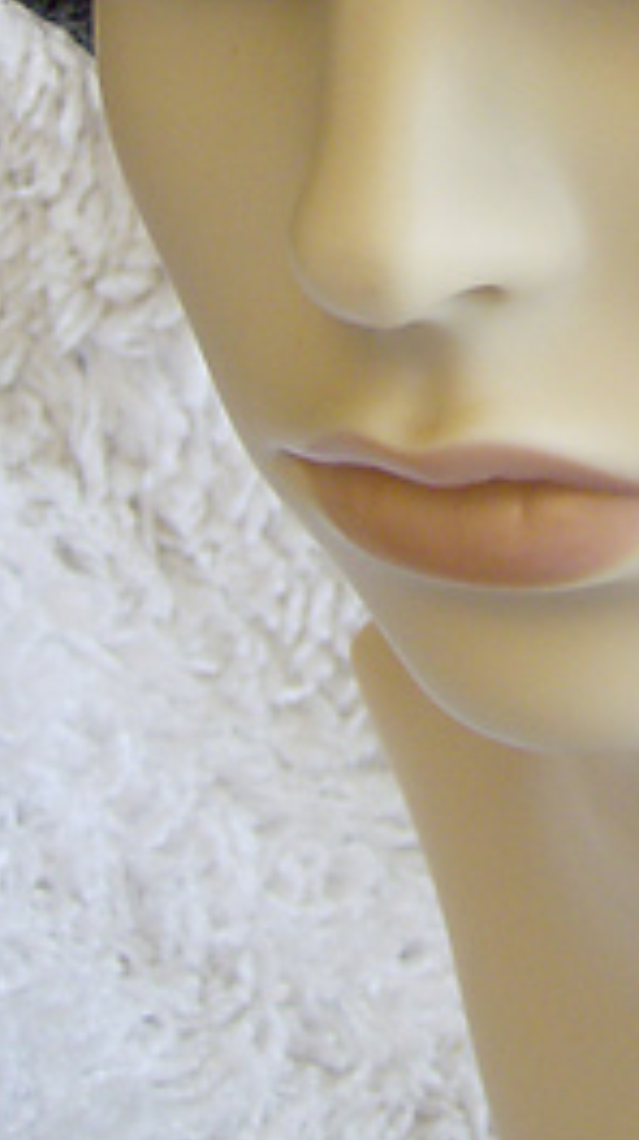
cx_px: 779
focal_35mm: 95
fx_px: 2869
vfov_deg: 21.0
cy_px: -220
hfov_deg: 12.4
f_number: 2.8
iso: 200
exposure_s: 1/25.8
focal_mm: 6
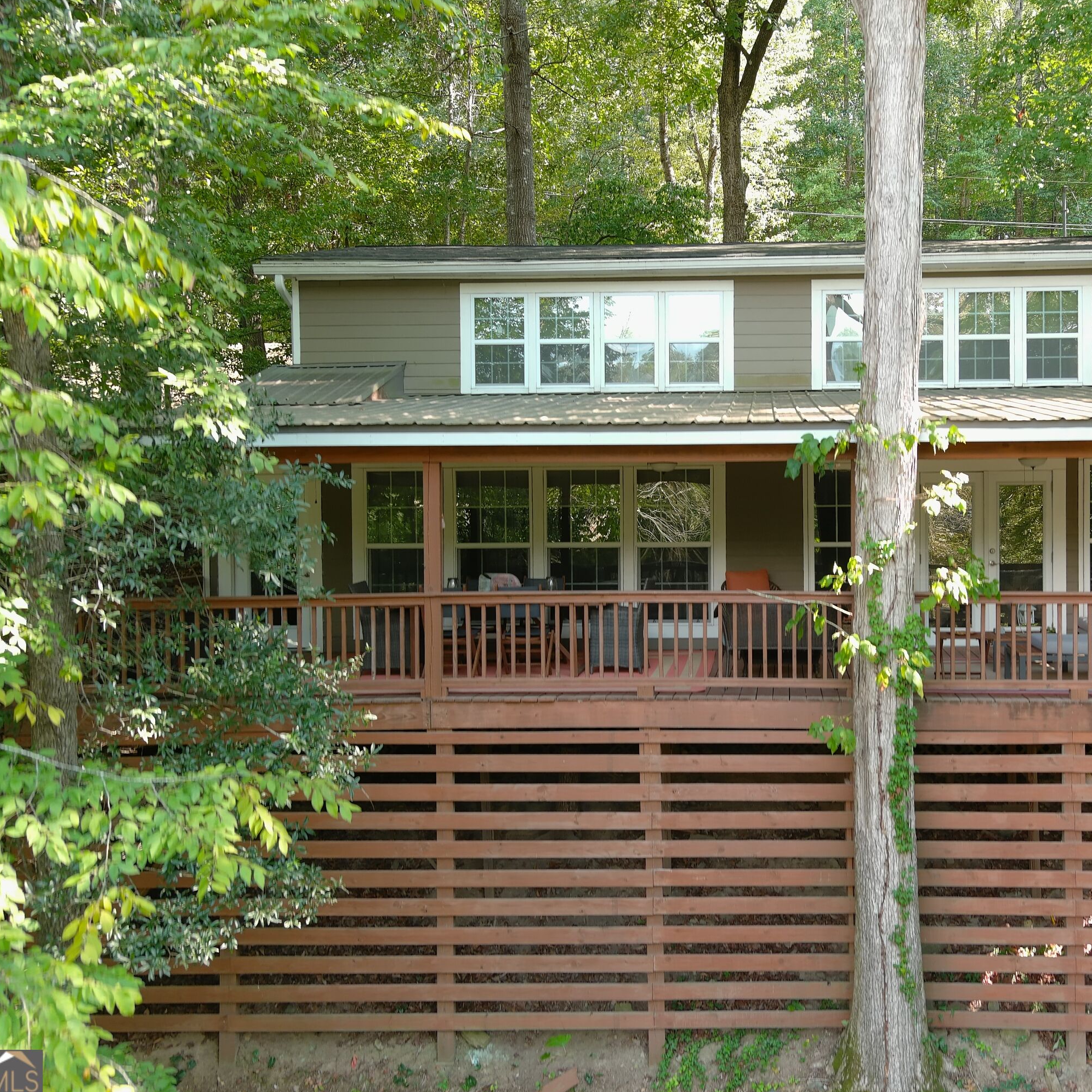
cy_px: 544
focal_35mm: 38
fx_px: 1356
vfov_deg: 43.9
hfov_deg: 43.3
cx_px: 717
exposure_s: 1/60
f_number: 2.8
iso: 100
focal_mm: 10.57
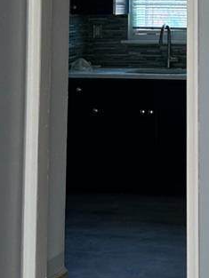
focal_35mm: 115
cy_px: -91
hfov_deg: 12.7
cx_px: 227
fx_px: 925
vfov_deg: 16.1
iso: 160
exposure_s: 1/121
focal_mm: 6.86
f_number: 1.78
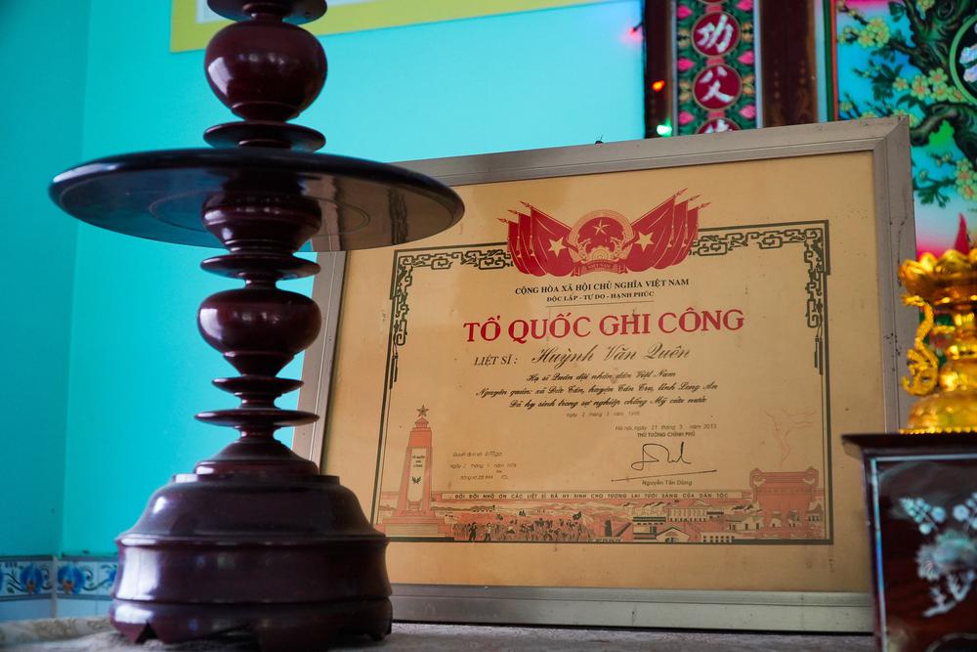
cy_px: 326
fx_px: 1086
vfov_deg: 33.4
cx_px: 488
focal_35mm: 40
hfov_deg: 48.5
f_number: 4
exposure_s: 1/100
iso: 1600
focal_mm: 27
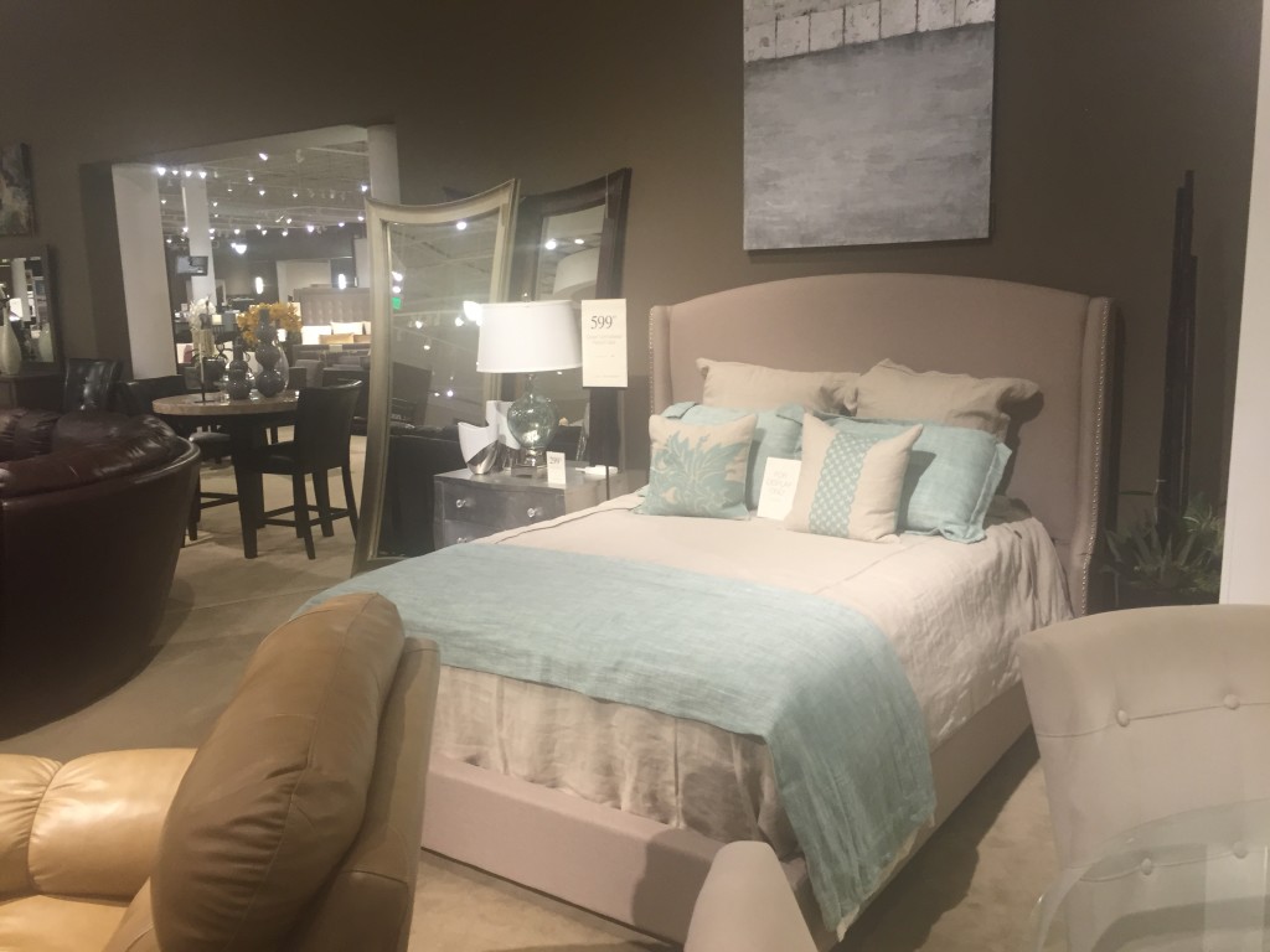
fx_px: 1064
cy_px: 476
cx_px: 635
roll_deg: +0.7
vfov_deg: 48.2
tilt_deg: -10.0
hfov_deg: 61.7
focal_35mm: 29
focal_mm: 4.15
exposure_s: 1/30
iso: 80
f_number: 2.2
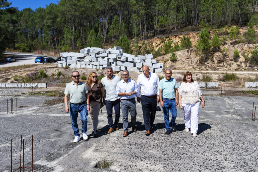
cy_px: 86
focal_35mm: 35
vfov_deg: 37.8
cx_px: 129
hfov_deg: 54.4
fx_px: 251
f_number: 4
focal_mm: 35
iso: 100
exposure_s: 1/1600
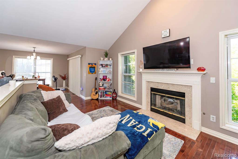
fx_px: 93
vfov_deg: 81.3
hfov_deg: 104.2
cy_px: 80
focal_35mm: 14
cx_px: 119
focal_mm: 14
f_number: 3.2
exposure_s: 1/60
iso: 100
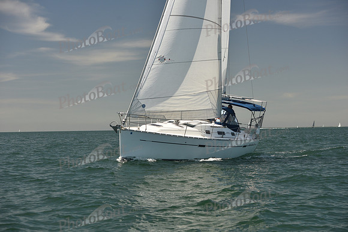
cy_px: 116
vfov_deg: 19.5
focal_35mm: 70
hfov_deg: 28.8
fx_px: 677
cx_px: 174
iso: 250
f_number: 5
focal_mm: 70
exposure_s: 1/800
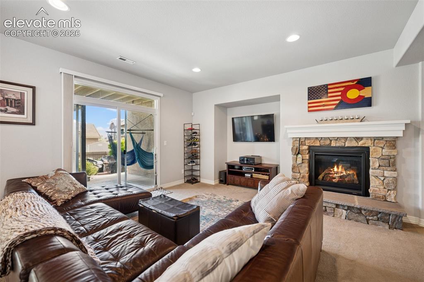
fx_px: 177
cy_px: 141
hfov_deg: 100.4
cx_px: 212
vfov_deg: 77.3
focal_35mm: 15
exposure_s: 1/15
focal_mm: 15
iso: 280
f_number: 2.8
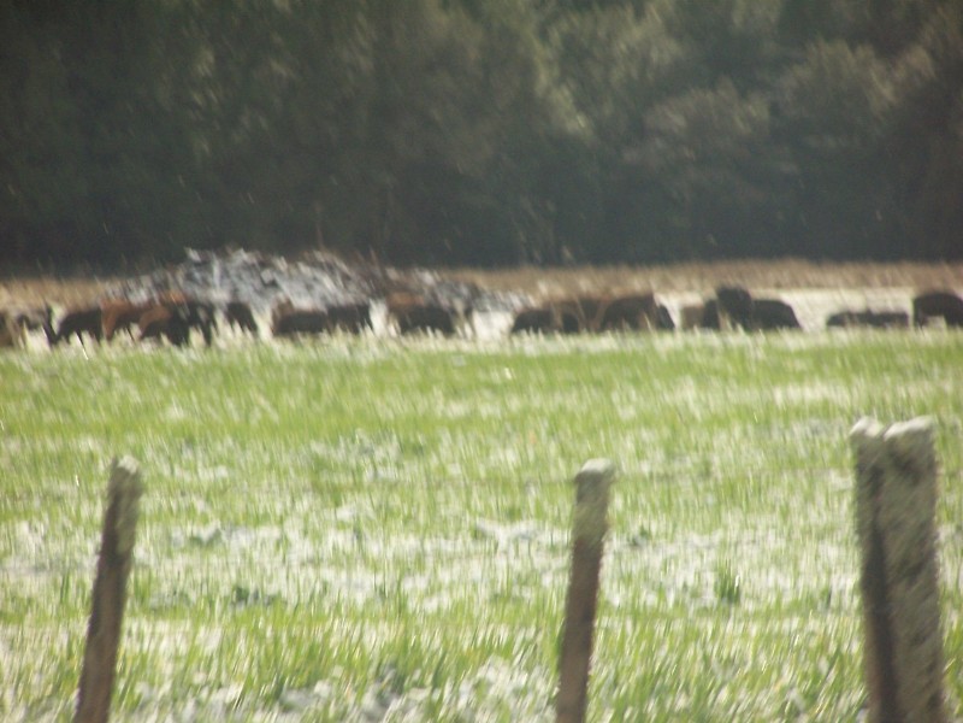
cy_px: 362
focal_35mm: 357
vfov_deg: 4.2
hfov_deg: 5.6
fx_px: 9932
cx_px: 482
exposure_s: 1/250
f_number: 3.6
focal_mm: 59.2
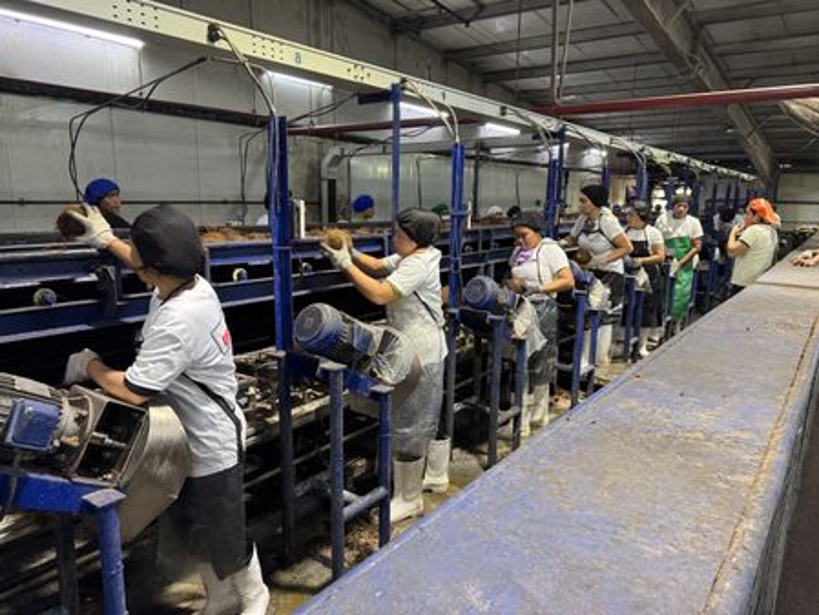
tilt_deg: -10.7
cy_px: 308
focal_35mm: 24
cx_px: 410
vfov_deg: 56.8
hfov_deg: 71.6
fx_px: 568
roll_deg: -0.8
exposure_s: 1/60
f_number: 1.78
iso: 320
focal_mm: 6.76
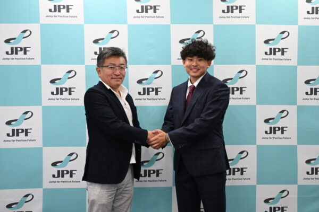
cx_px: 160
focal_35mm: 40
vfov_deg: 33.6
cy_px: 106
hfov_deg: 48.7
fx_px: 352
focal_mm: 26.5
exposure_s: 1/50
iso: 800
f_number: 5
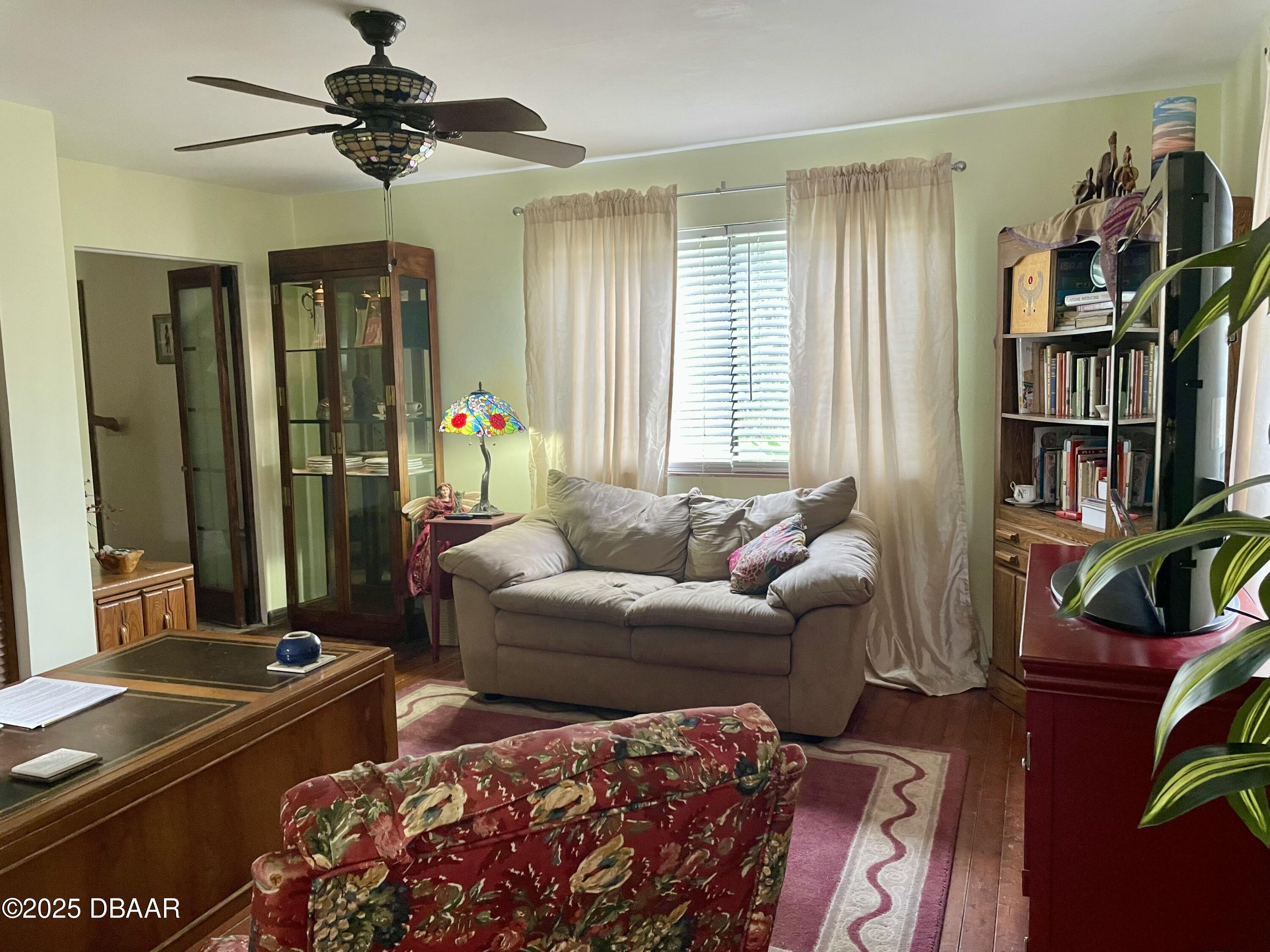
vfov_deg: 53.1
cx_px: 635
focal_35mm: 26
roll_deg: +3.2
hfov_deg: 67.3
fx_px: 954
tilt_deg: -6.0
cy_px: 476
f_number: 1.6
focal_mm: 4.2
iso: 100
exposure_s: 1/60
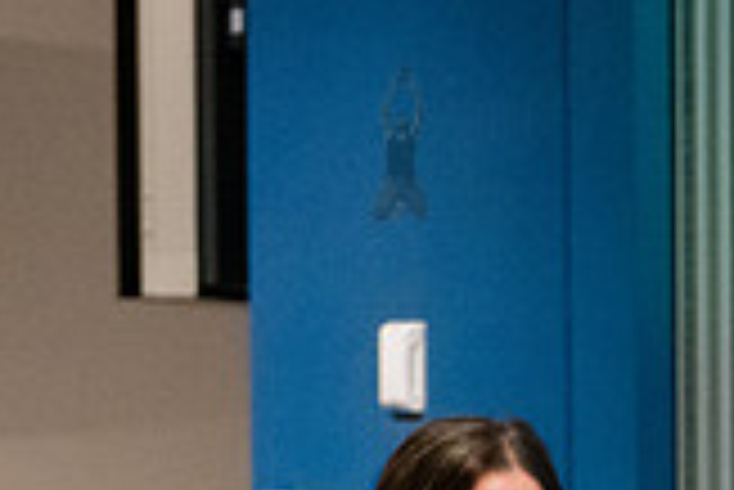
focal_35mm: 247
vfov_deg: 5.5
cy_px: 777
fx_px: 5040
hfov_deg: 8.0
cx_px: 1418
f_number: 3.5
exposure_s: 1/200
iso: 6400
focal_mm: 62
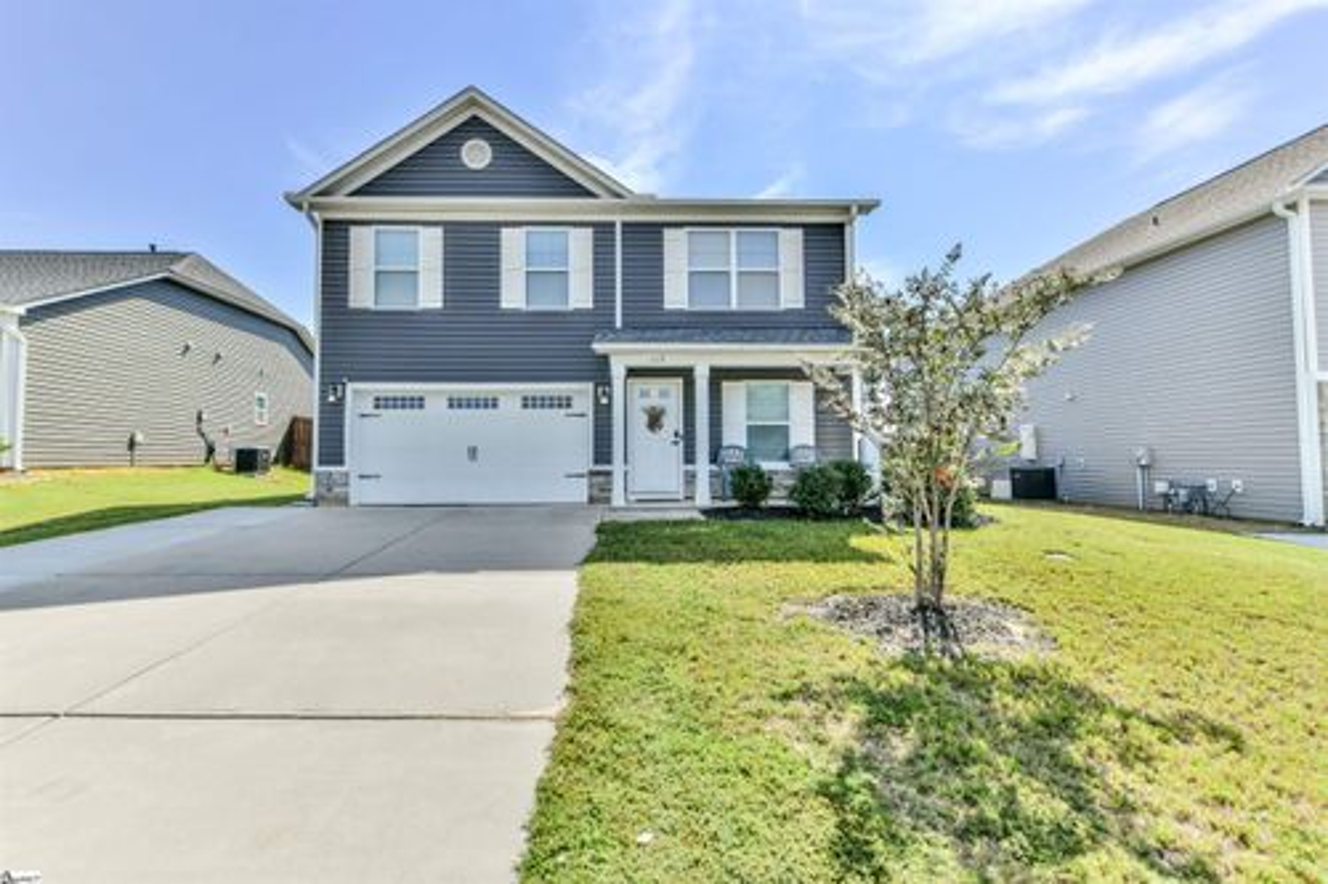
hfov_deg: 96.8
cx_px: 664
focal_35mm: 16
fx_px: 590
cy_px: 442
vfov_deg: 73.7
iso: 400
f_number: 8
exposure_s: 1/1000
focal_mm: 16
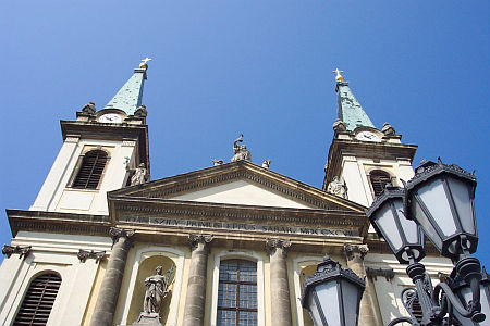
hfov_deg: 50.7
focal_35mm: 38
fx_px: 517
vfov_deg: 35.1
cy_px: 163
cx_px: 245
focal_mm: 8
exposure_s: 1/700
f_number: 4.8
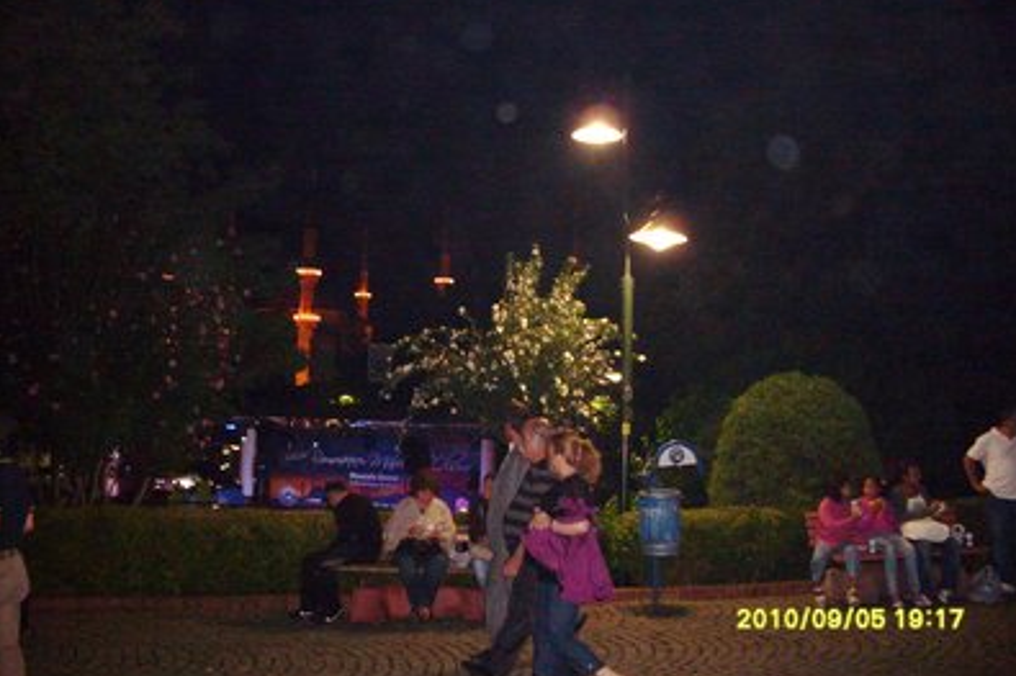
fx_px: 1128
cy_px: 308
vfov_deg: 33.4
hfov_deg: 48.5
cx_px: 512
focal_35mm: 40
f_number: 2.8
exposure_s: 1/45
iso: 240
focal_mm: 6.3
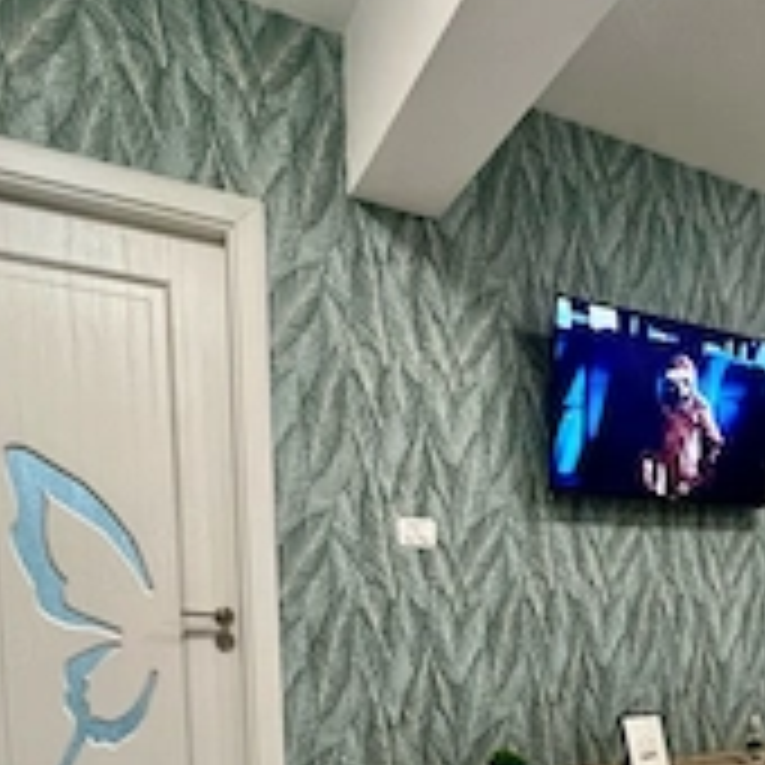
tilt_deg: -2.8
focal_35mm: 27
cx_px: 504
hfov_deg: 57.9
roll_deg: +1.8
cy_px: 666
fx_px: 675
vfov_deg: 53.0
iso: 500
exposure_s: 1/50
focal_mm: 1.57
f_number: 1.8
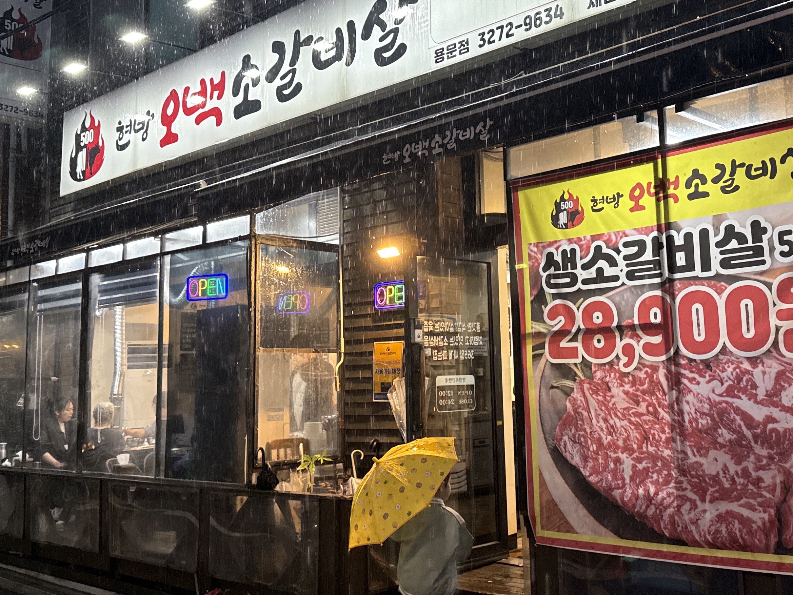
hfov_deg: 46.6
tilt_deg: +8.3
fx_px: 916
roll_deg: +1.4
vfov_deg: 35.9
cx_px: 457
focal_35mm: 40
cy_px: 256
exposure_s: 1/120
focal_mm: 6.76
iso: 250
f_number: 1.78
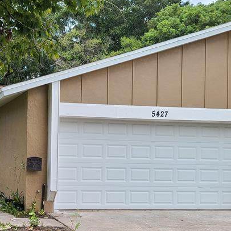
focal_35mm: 58
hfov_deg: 28.2
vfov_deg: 29.4
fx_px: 438
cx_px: 14
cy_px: 145
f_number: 1.8
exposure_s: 1/722
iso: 40
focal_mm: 5.4
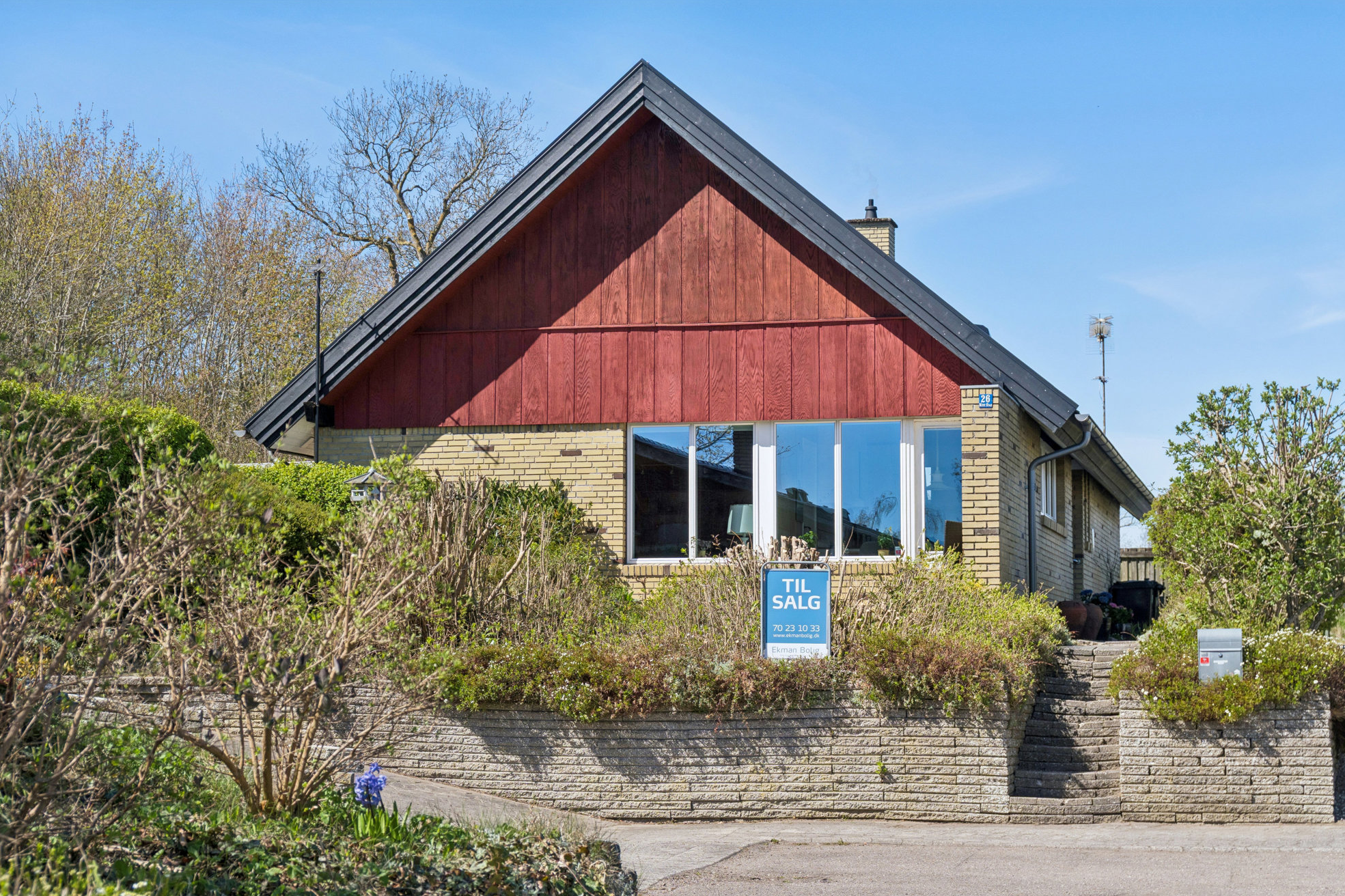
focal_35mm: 64
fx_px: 2391
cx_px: 677
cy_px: 454
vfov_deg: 21.2
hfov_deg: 31.4
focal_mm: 42
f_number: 5.6
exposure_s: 1/1000
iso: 200
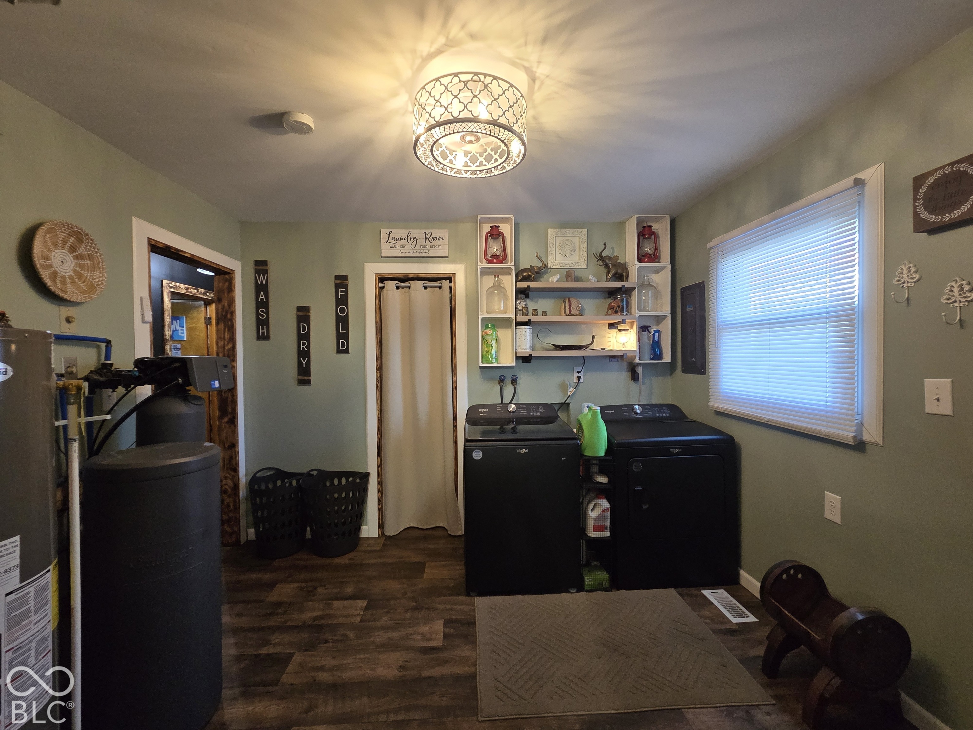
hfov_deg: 106.2
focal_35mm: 13
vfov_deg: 89.9
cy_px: 365
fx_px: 365
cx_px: 486
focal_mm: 2.2
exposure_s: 1/60
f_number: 2.2
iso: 320
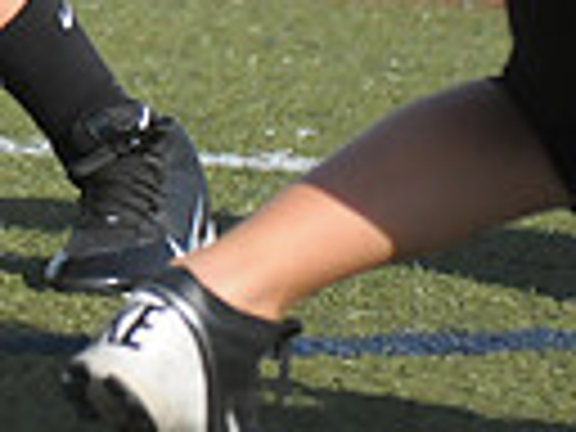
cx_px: -567
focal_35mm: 1302
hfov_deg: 1.5
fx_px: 21665
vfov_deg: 1.1
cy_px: -358
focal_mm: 200
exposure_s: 1/6400
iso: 1600
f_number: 4
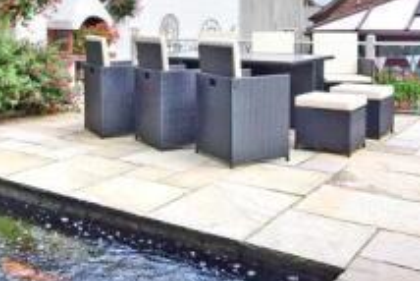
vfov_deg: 28.6
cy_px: 50
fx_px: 537
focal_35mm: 46
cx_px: 88
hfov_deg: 41.0
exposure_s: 1/1000
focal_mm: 10
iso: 500
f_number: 7.1
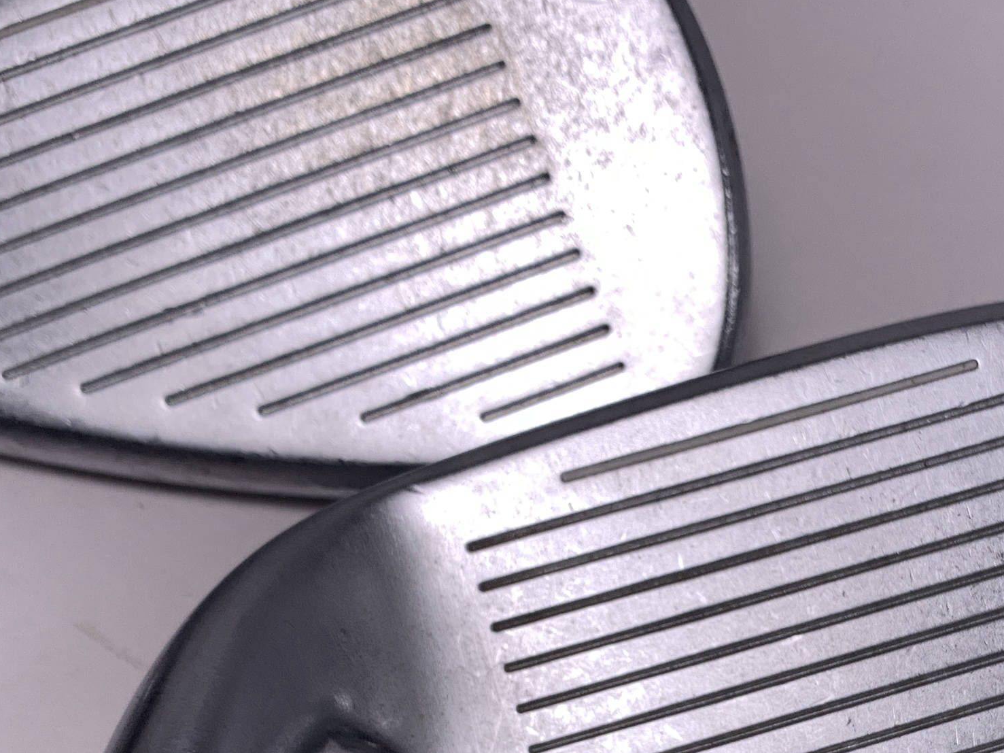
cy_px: 807
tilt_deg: -57.5
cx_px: 812
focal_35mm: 71
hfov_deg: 26.9
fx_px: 2059
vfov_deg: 19.9
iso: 25
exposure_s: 1/673
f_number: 1.8
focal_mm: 4.25
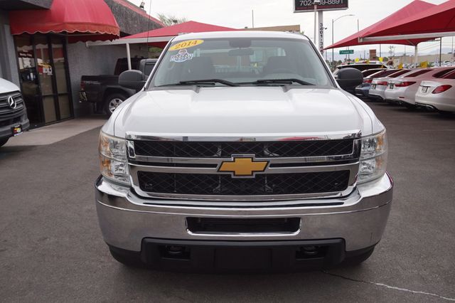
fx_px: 417
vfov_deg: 39.9
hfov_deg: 57.2
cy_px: 152
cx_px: 228
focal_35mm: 33
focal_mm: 22
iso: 100
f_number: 8
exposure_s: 1/100
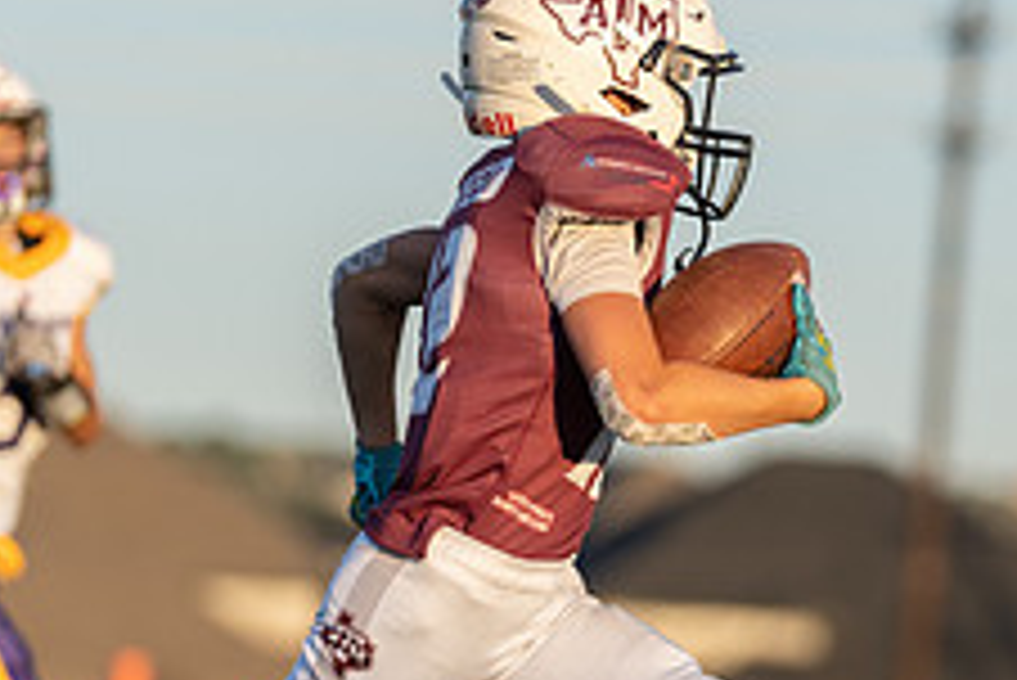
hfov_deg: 5.2
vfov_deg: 3.5
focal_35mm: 397
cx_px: 639
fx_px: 11222
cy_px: 502
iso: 250
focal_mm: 155
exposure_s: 1/2000
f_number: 2.8
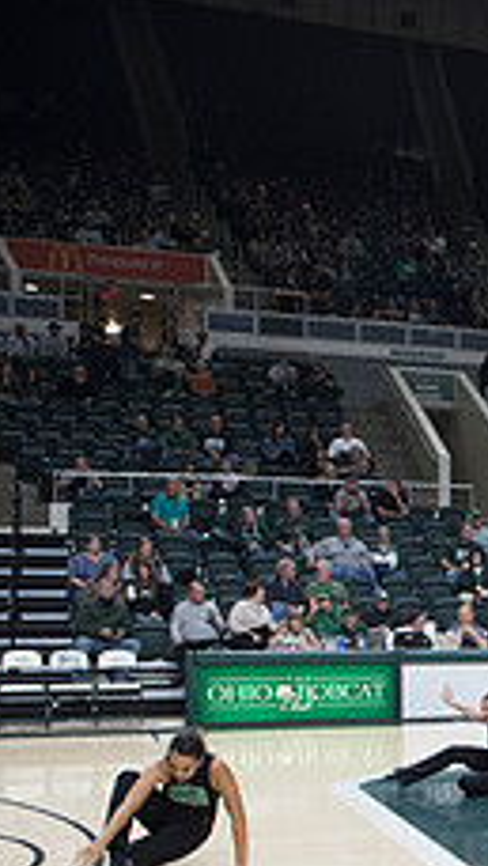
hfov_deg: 14.7
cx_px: 946
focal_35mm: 69
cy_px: 698
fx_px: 1586
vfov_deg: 29.8
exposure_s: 1/500
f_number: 3.5
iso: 2000
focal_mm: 26
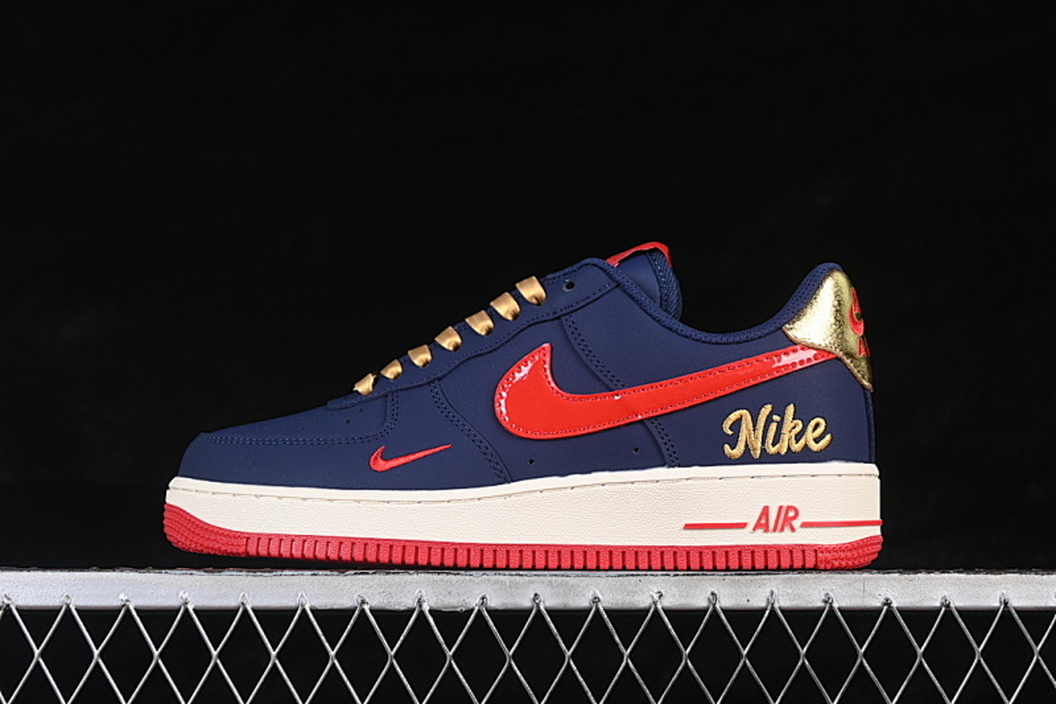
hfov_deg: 27.0
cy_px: 352
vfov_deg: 18.2
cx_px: 528
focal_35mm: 75
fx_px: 2199
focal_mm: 50
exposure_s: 1/60
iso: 160
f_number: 6.3
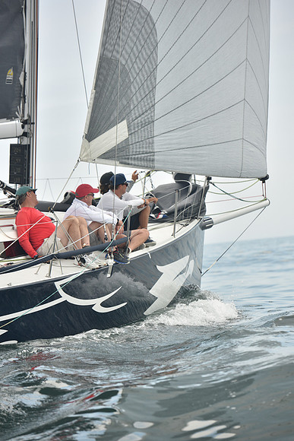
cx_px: 147
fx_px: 1836
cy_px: 220
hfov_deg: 9.2
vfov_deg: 13.7
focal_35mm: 150
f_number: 5
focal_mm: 150
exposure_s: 1/640
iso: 250
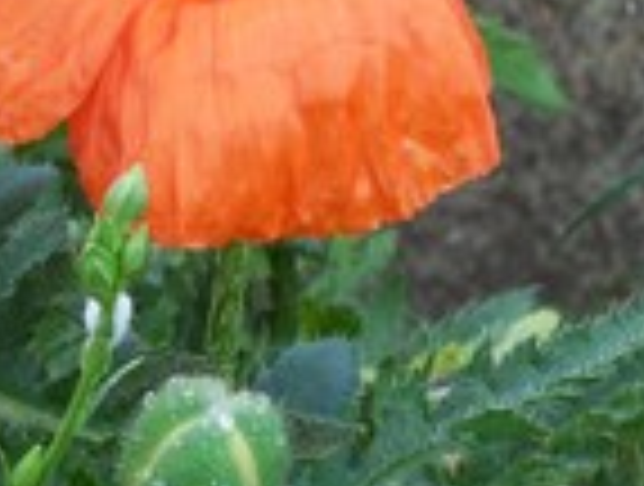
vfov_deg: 4.1
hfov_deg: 5.5
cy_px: -207
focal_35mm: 359
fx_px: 6696
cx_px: 140
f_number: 3.3
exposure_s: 1/80
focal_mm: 19.4
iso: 64
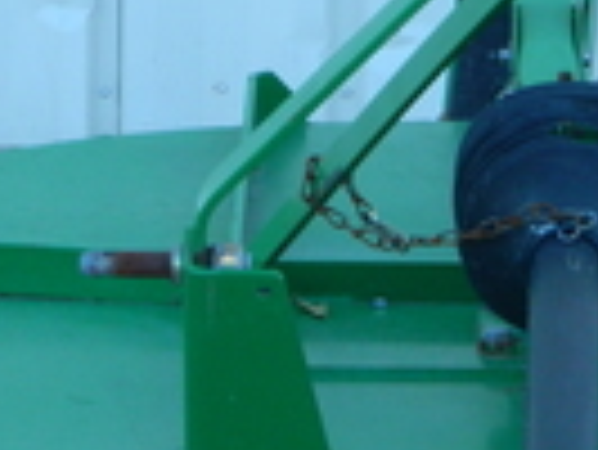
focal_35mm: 421
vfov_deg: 3.5
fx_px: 7279
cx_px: 602
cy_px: 400
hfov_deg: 4.7
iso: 80
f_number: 4.5
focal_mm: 18.6
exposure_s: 1/80
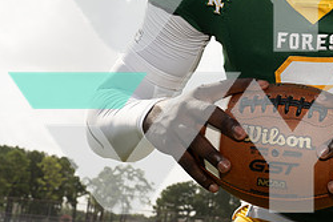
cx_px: 352
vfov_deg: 13.2
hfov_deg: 19.3
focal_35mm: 102
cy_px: -18
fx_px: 944
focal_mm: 44
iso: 100
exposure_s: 1/250
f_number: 11
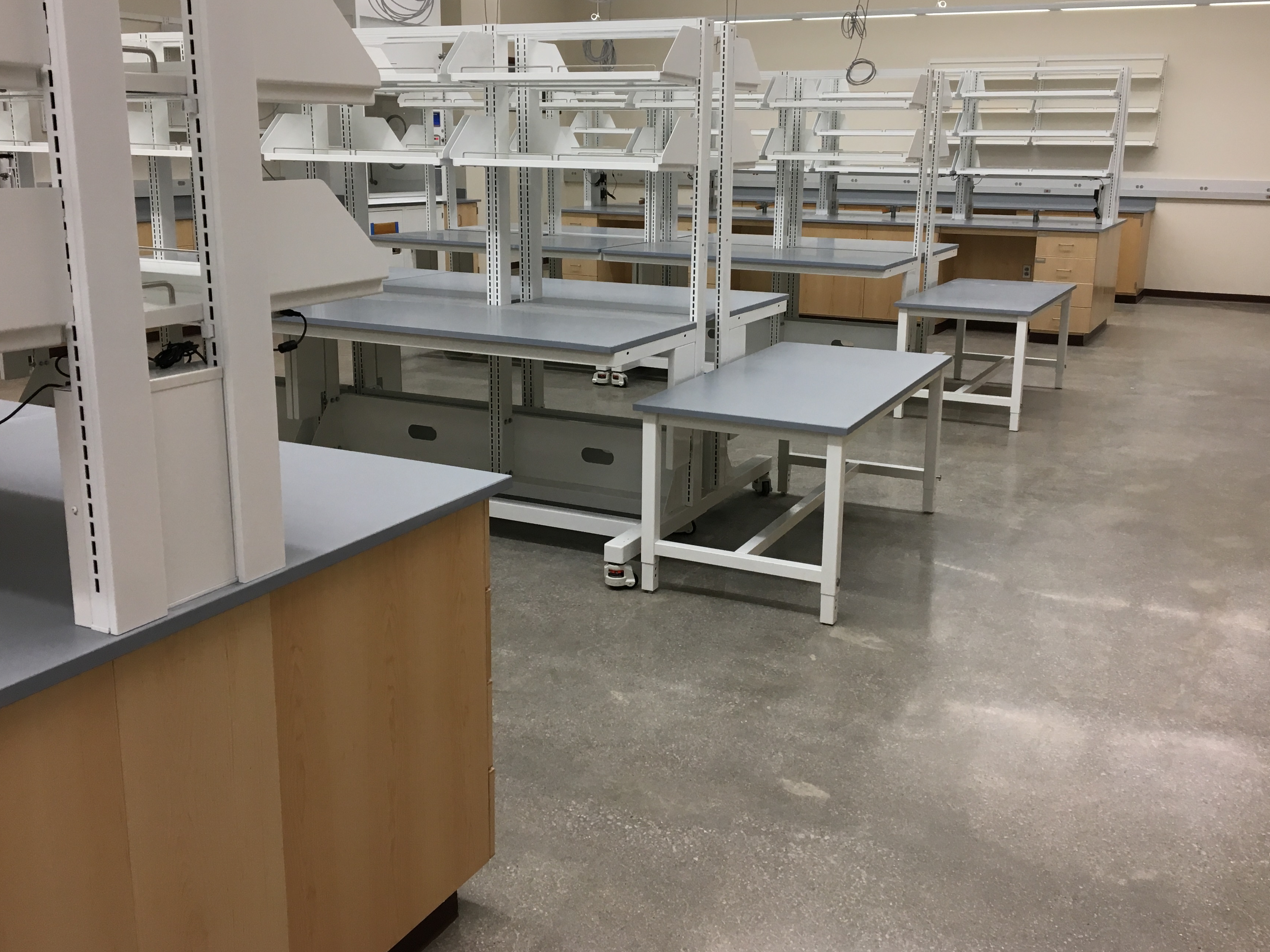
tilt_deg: -13.2
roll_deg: -0.7
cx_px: 670
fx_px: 1247
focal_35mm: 34
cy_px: 424
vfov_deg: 41.7
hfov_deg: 53.9
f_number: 2.2
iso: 32
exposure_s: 1/30
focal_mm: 4.15
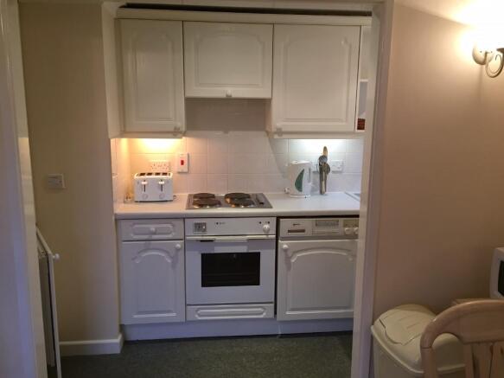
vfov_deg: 48.2
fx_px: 422
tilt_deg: -9.8
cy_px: 189
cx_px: 252
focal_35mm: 29
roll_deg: -1.0
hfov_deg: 61.7
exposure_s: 1/33
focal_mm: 4.15
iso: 80
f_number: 2.2
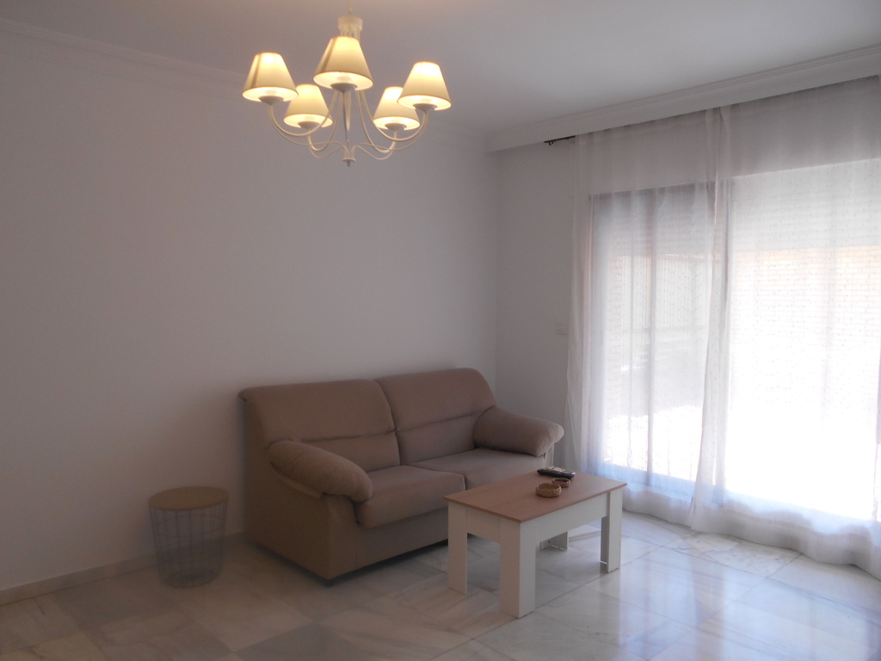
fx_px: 662
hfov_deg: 67.3
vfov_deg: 53.1
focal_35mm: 26
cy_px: 330
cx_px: 440
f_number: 3.2
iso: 80
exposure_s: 1/40
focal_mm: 4.6
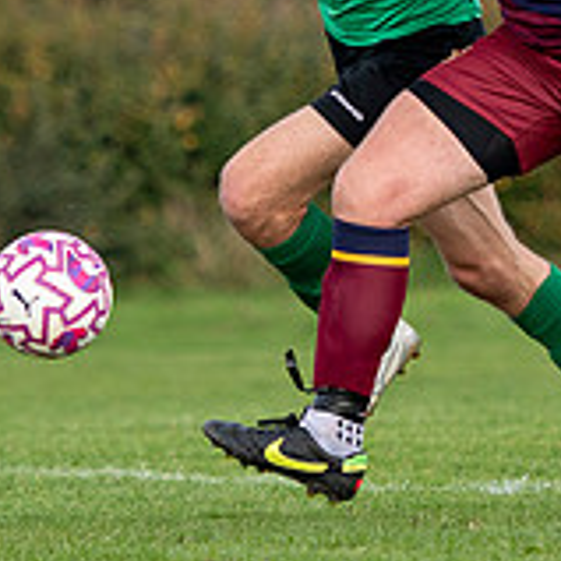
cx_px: 437
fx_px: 13935
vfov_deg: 2.3
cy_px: -80
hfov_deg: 2.3
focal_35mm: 760
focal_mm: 140
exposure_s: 1/2500
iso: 320
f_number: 2.8
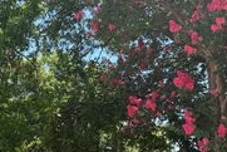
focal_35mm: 69
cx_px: 75
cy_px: 170
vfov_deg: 18.9
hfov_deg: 29.0
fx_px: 435
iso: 100
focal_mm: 6.76
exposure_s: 1/1493
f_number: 1.78
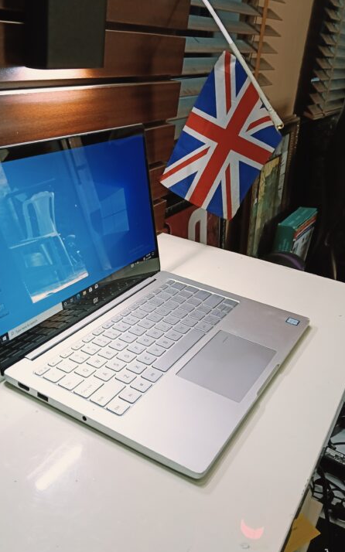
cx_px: 133
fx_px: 482
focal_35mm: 32
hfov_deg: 39.2
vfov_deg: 59.6
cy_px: 265
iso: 200
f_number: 1.8
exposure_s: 1/33.3
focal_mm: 3.98
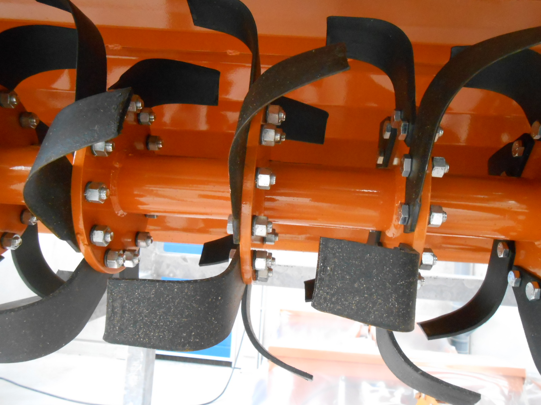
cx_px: 270
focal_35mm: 30
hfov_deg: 60.0
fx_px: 469
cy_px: 202
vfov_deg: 46.8
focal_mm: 5.3
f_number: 3.8
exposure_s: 1/125
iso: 640
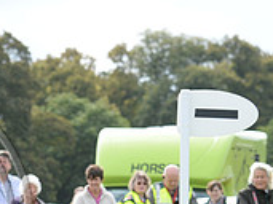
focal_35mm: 521
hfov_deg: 3.8
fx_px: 4106
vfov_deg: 2.8
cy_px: 204
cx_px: -131
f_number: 7.1
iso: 800
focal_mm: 160
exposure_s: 1/1000
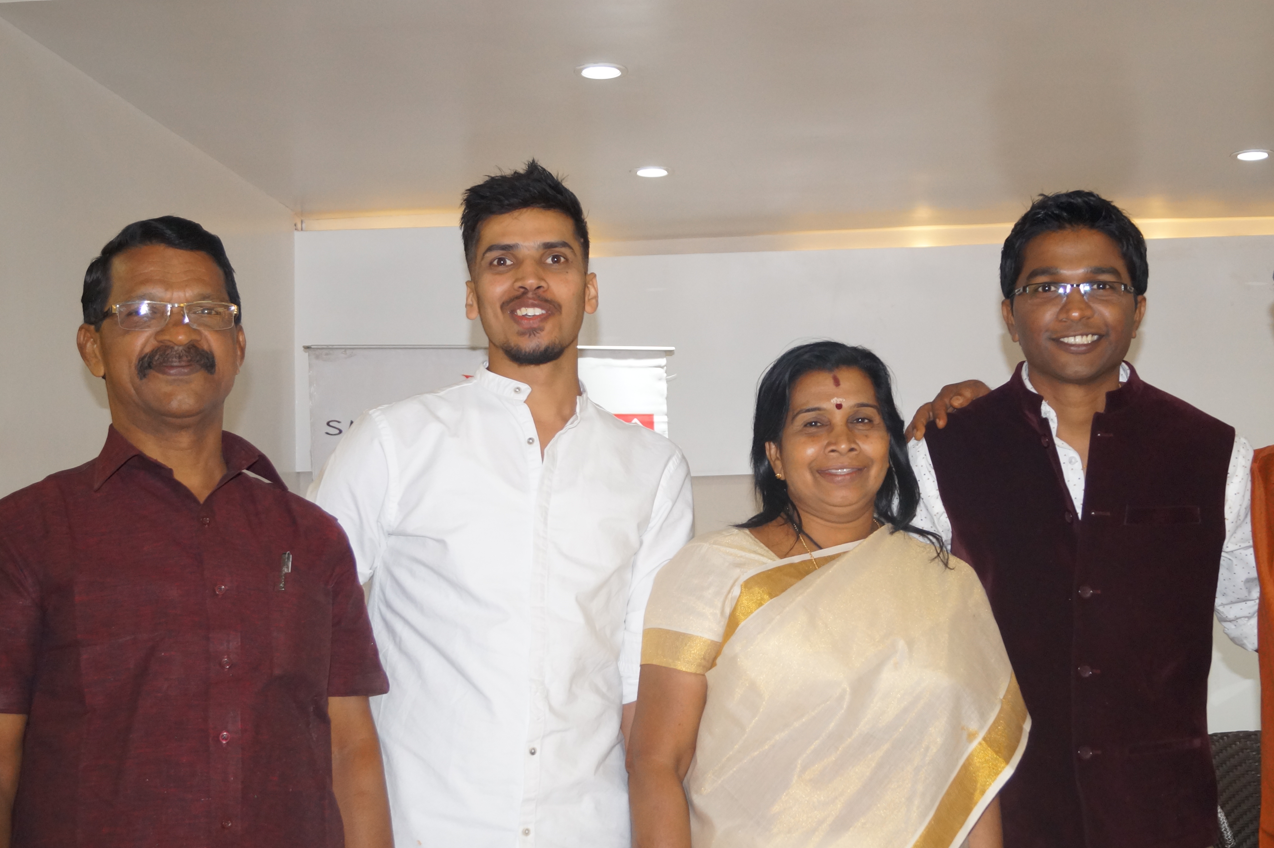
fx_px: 1839
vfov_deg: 26.0
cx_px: 803
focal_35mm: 52
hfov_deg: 37.9
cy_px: 469
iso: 800
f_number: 4
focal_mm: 26
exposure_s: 1/100
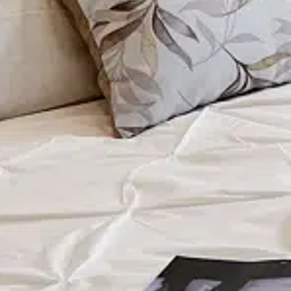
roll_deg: -0.1
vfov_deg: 13.0
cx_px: 640
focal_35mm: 132
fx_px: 1255
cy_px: -29
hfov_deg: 11.5
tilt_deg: -11.2
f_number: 1.5
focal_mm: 5.7
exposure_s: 1/299
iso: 50
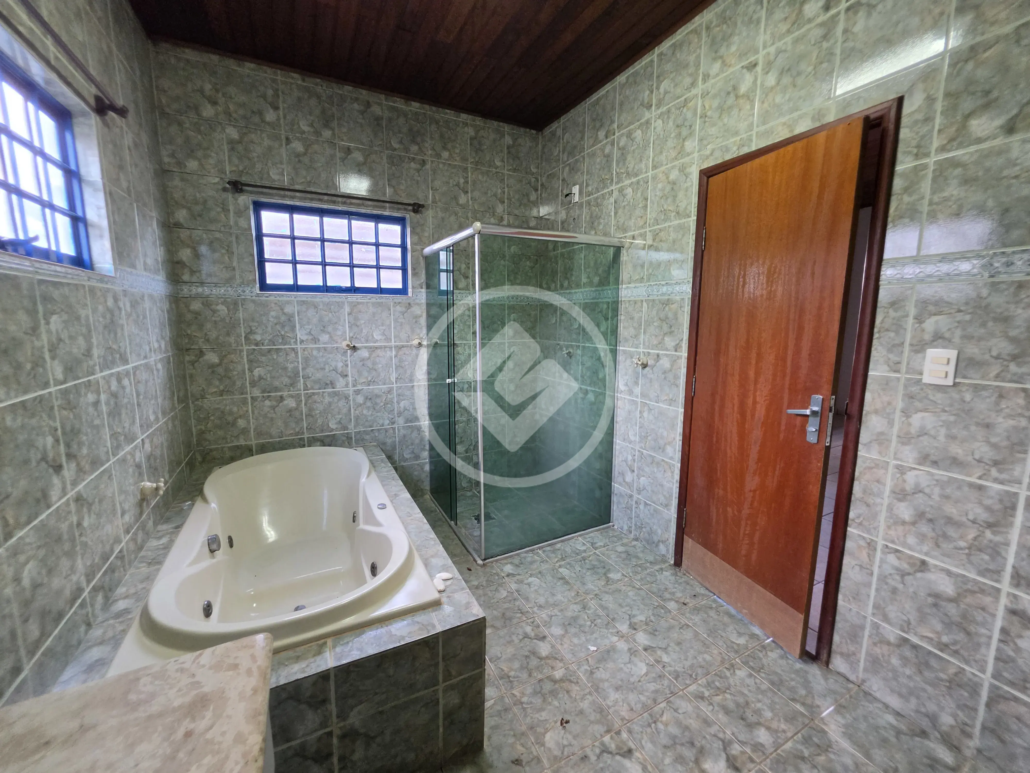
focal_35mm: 13
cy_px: 386
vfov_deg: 89.9
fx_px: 387
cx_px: 515
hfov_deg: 106.2
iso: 250
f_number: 1.9
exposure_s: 1/60
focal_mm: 2.2
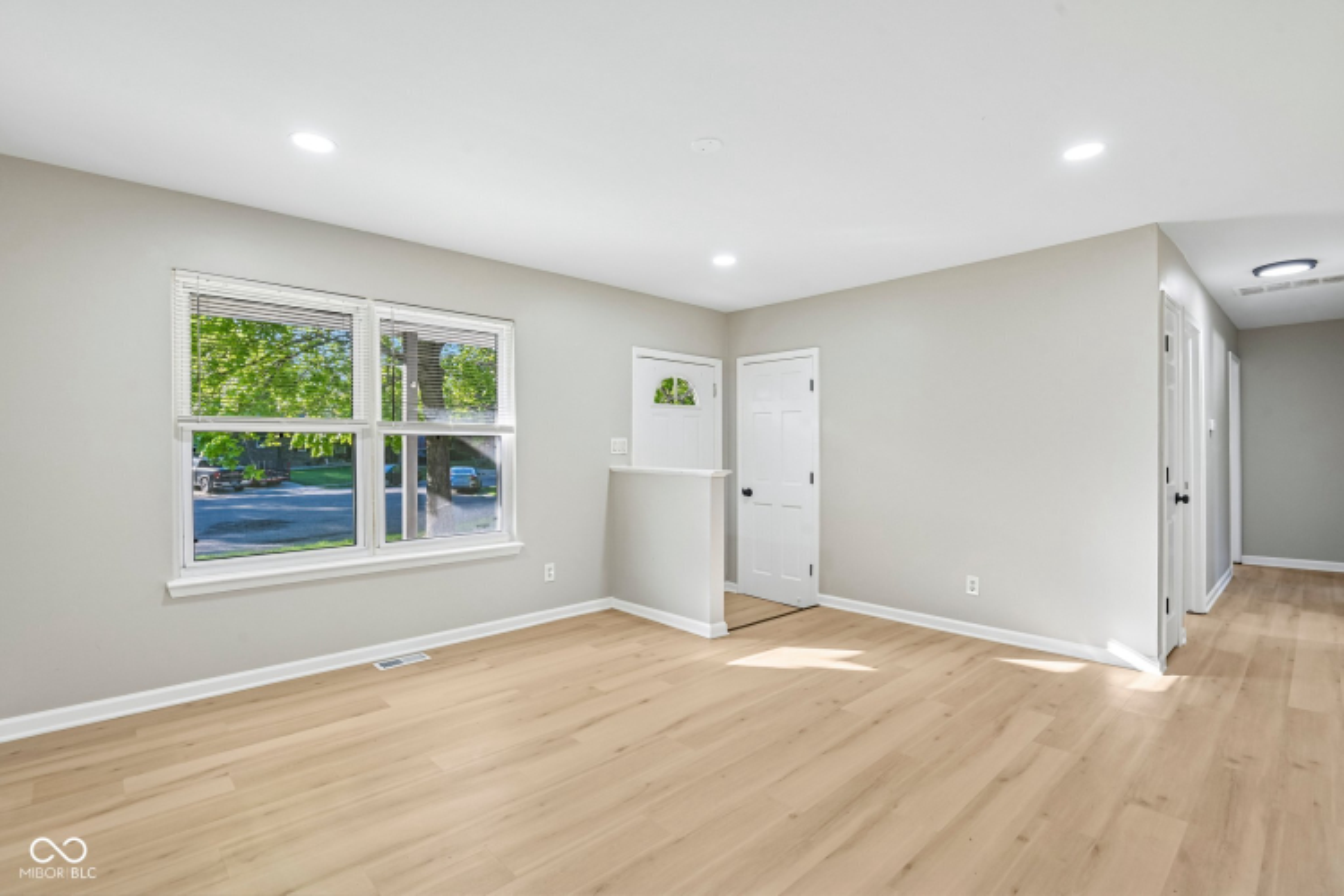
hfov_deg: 96.7
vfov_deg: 73.7
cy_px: 448
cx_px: 672
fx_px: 597
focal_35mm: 16
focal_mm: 16
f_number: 8
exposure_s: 1/15
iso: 140
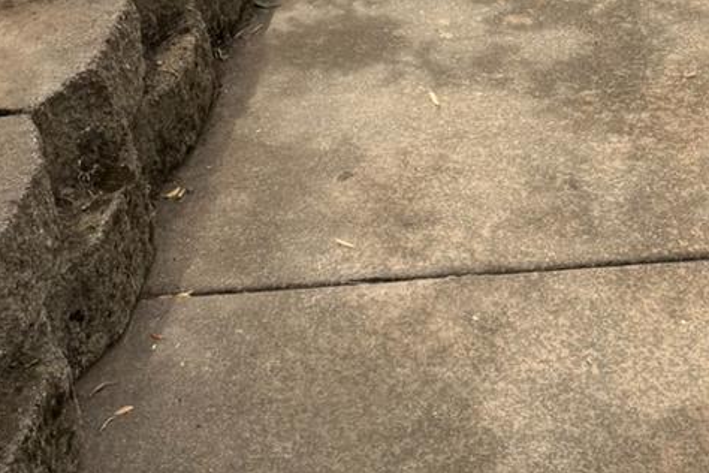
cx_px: 596
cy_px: -196
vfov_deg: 16.1
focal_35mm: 79
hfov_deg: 25.1
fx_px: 1556
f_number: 1.78
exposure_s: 1/2801
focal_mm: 6.76
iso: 80
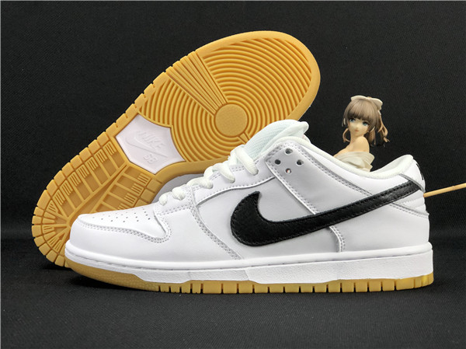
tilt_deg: -3.7
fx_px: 767
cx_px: 233
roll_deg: +0.4
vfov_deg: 25.6
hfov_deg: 33.8
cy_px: 174
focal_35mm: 57
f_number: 2.8
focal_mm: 6.6
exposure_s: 1/30
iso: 25
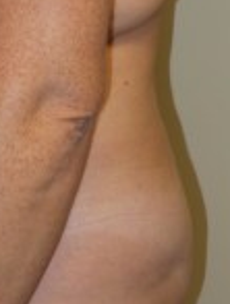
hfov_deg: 12.7
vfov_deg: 17.1
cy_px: 60
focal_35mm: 114
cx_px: -52
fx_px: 1006
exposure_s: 1/40
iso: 100
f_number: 3.2
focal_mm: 7.5
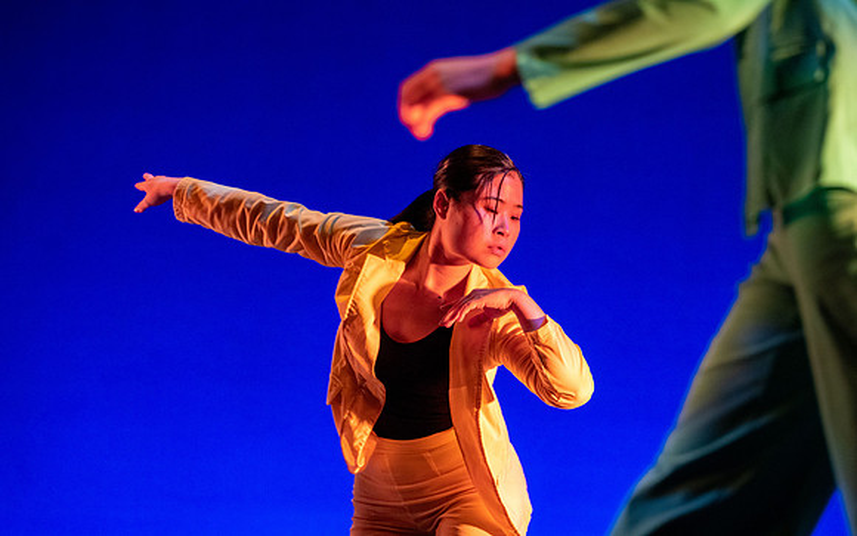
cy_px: 226
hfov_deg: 15.7
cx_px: 438
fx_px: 3102
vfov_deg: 9.9
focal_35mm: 133
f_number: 3.5
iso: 800
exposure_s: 1/250
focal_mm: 120
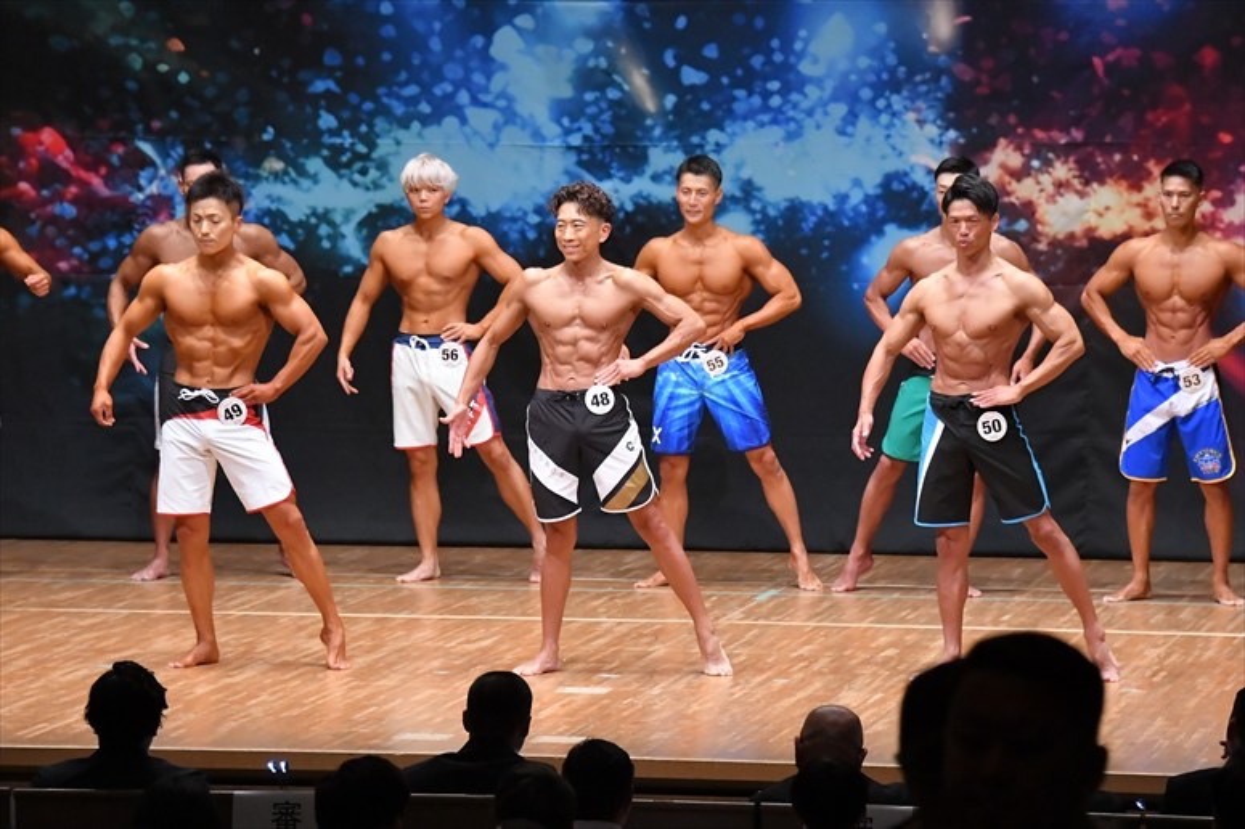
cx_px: 622
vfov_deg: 7.3
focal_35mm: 187
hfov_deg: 11.0
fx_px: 6464
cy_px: 414
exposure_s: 1/400
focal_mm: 125
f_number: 5.6
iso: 8000
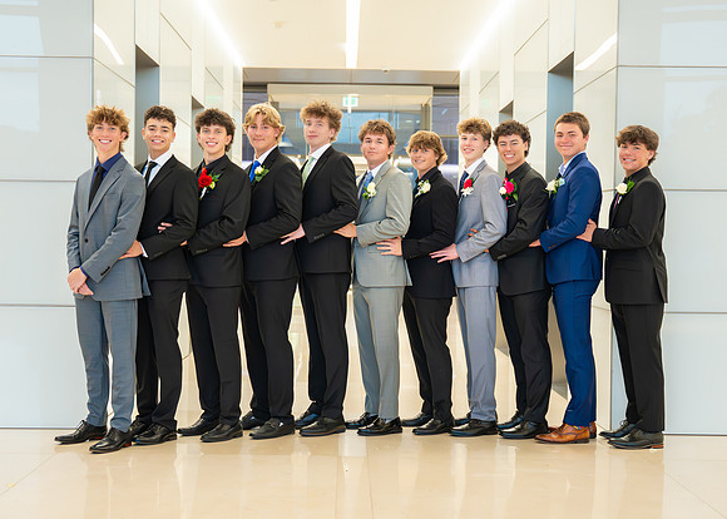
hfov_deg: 34.9
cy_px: 266
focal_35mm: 56
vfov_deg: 25.3
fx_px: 1158
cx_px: 363
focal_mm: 36.7
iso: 1600
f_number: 2.8
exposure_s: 1/250
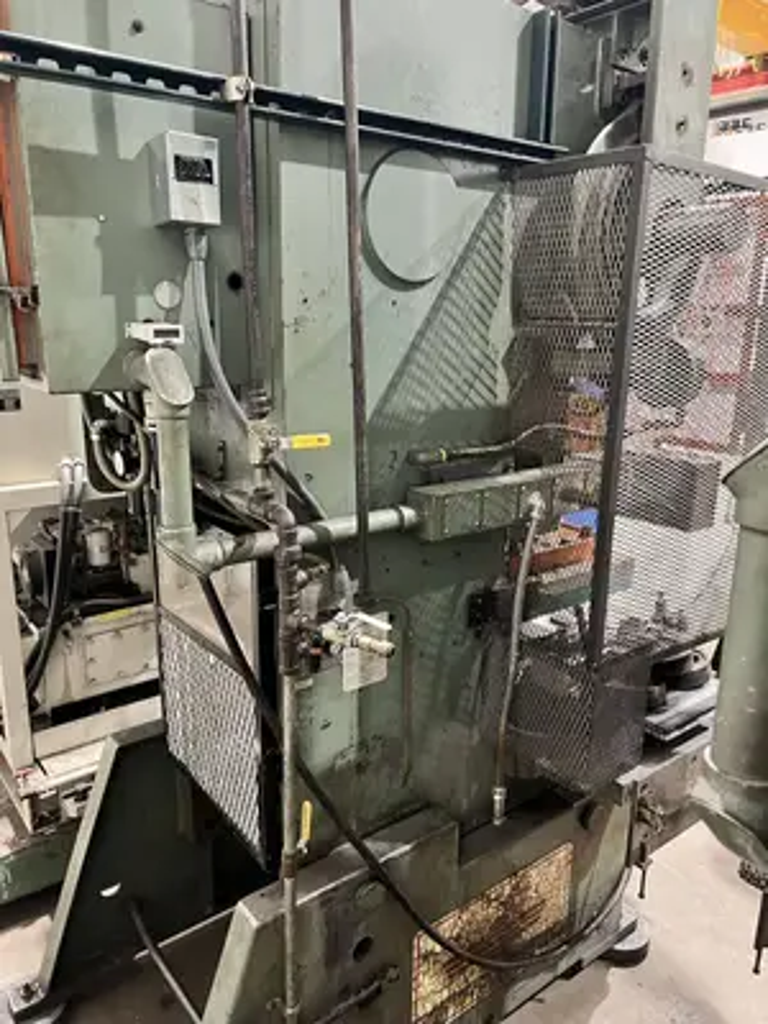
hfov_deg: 53.1
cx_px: 384
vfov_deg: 67.3
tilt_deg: -13.5
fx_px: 769
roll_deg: -0.5
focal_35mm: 26
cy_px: 512
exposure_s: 1/40
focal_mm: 5.7
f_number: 1.5
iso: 500
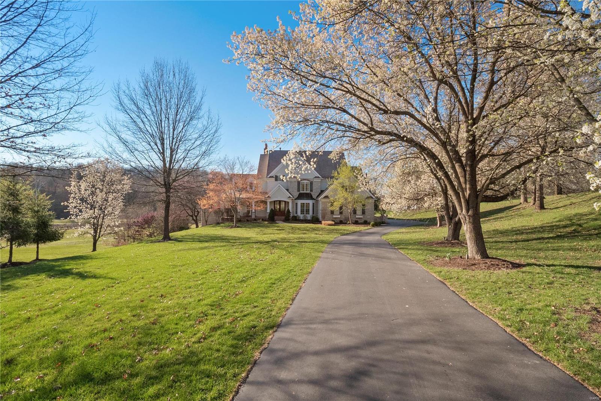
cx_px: 300
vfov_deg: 73.7
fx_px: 267
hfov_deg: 96.7
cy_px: 200
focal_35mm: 16
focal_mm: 8
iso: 400
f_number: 8
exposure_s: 1/800
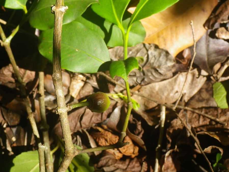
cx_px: 114
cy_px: 86
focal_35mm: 62
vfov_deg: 23.7
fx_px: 410
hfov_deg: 31.2
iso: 80
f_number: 5.5
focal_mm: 11.1
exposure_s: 1/125
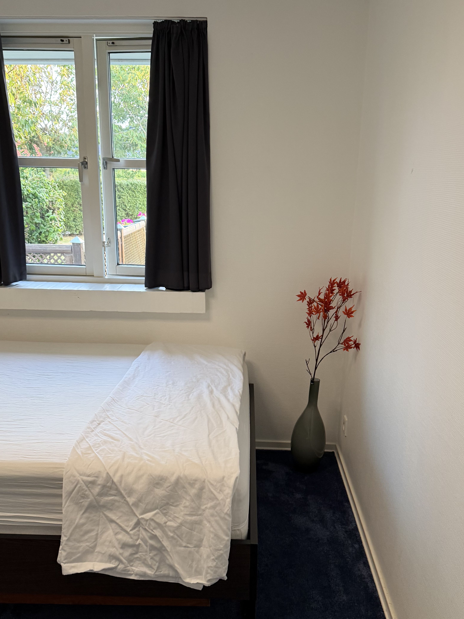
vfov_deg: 55.1
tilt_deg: -16.3
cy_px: 355
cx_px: 222
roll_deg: -1.0
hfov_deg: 42.9
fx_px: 590
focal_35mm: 33
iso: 250
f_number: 1.78
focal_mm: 6.76
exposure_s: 1/60
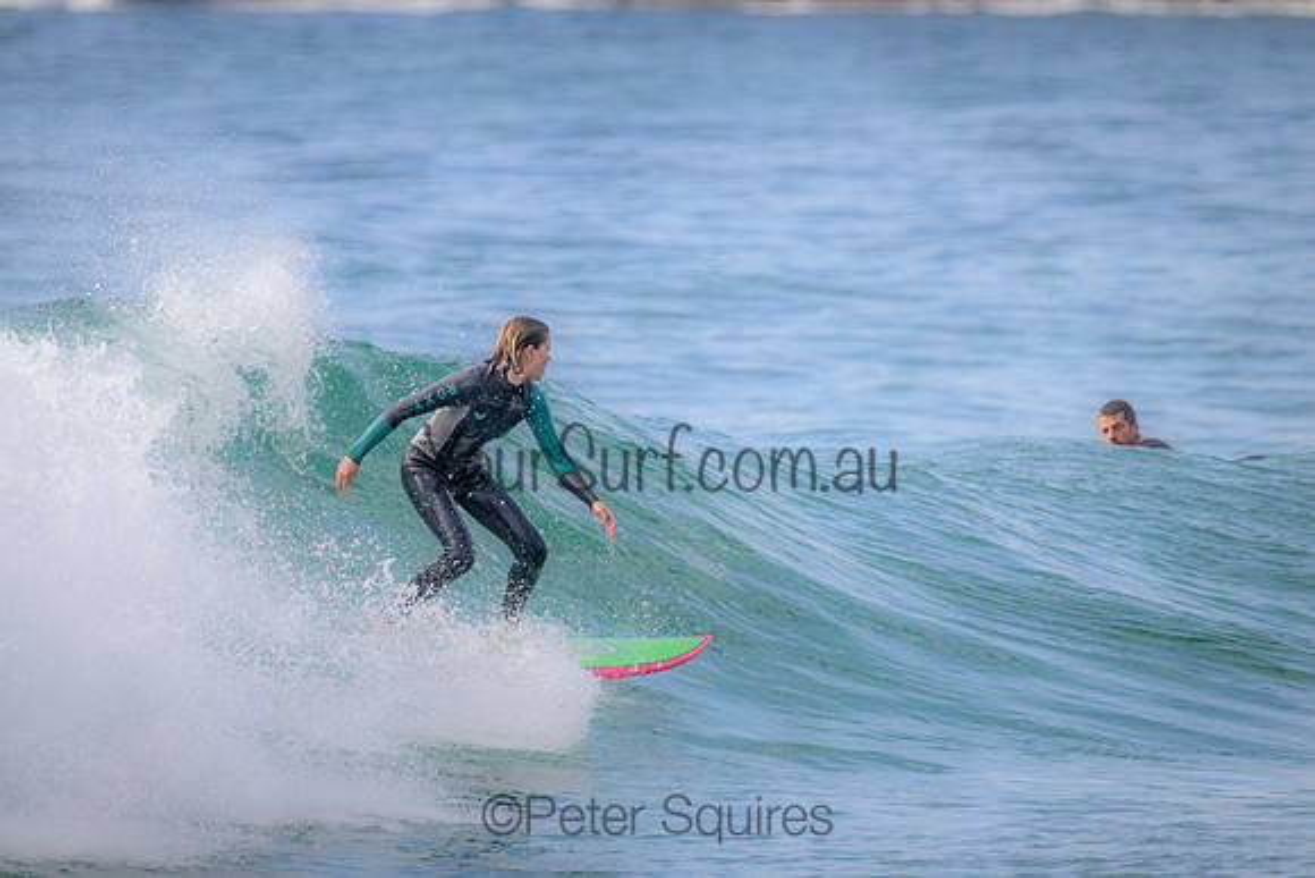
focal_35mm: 800
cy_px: 439
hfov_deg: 2.6
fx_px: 29228
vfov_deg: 1.7
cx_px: 658
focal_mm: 800
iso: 2800
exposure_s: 1/2000
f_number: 11
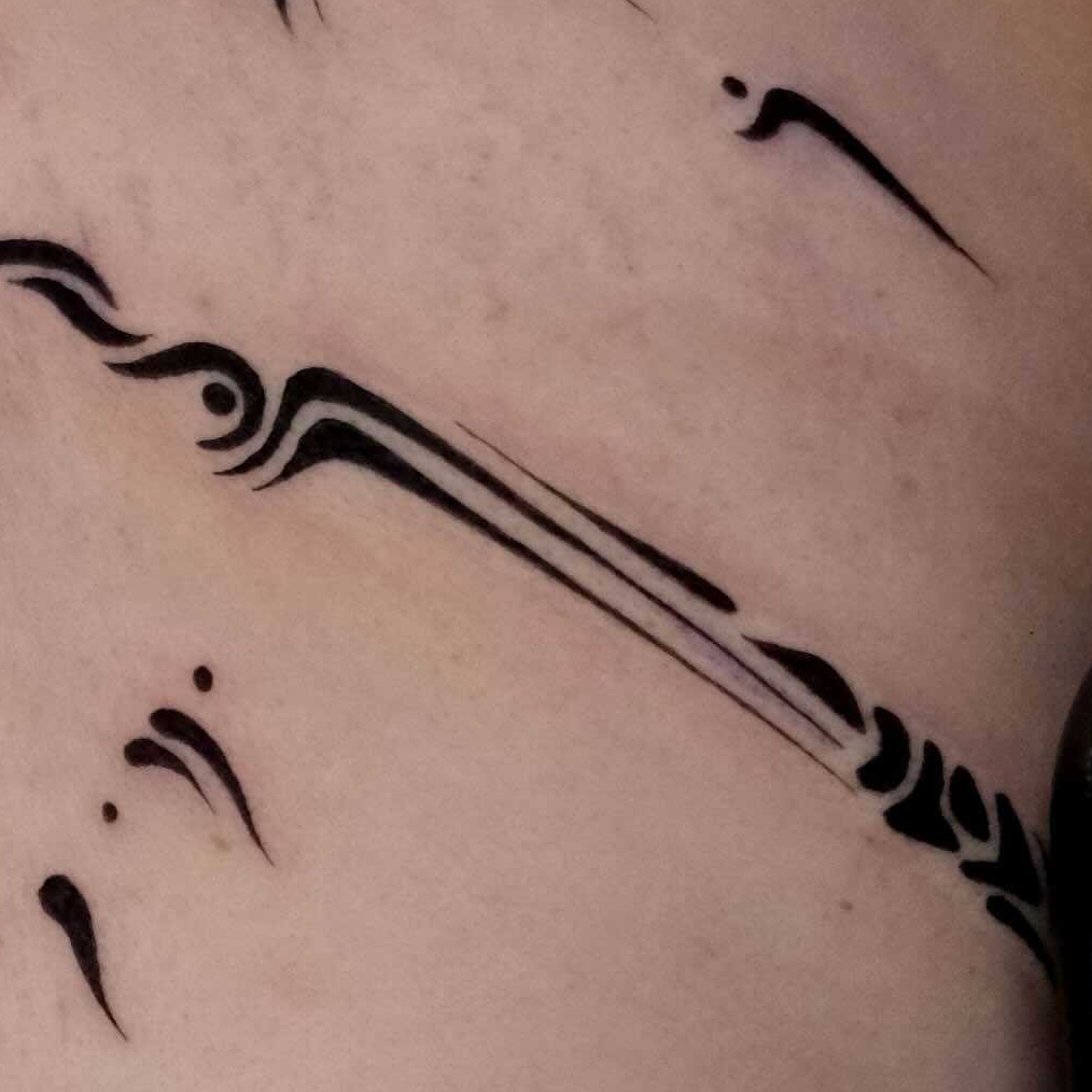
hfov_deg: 11.6
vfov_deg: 11.7
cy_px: 989
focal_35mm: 148
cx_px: -168
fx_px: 5282
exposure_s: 1/125
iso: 2500
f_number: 3.2
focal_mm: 26.5
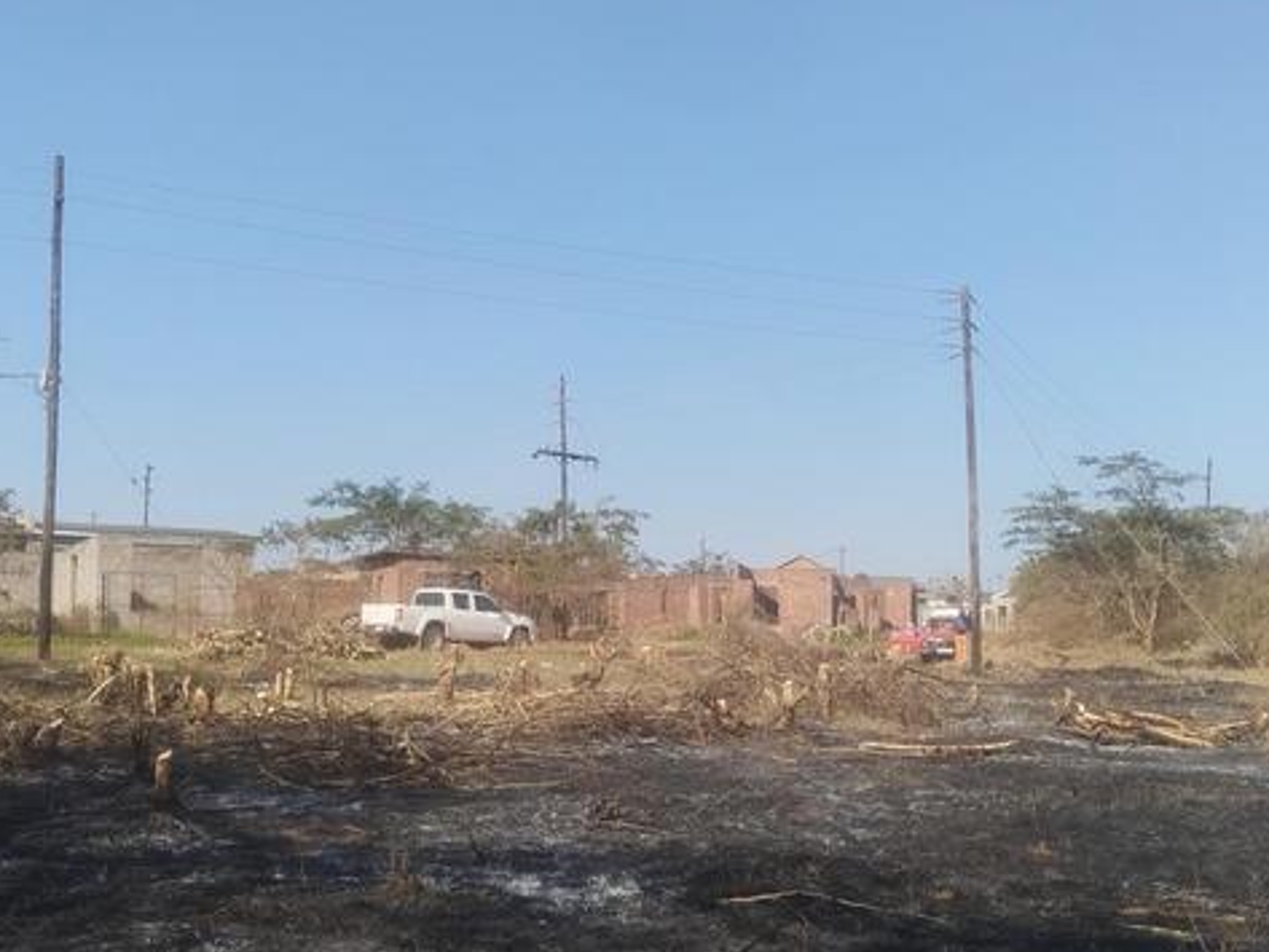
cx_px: 665
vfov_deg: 32.8
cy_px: 563
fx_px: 1613
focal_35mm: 44
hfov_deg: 42.9
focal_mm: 4.95
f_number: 1.9
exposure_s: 1/795
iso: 100
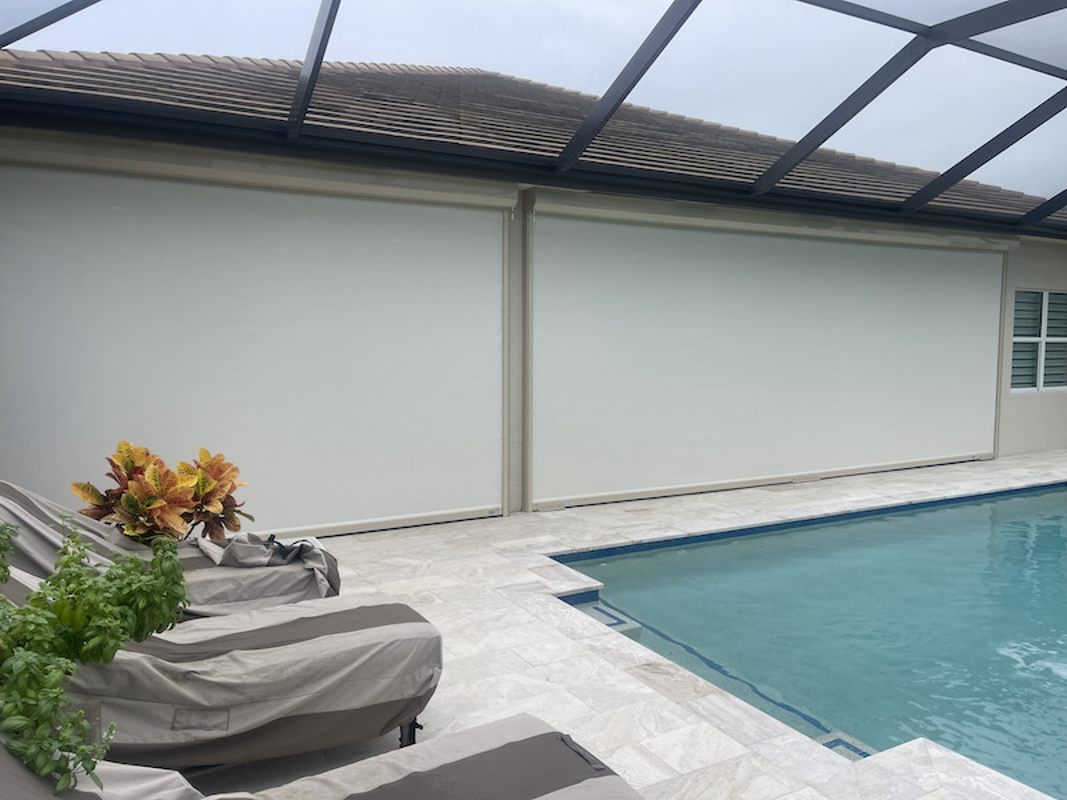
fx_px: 801
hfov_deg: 67.3
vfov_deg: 53.1
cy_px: 400
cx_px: 534
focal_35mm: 26
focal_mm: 5.1
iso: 32
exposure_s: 1/1339
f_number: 1.6
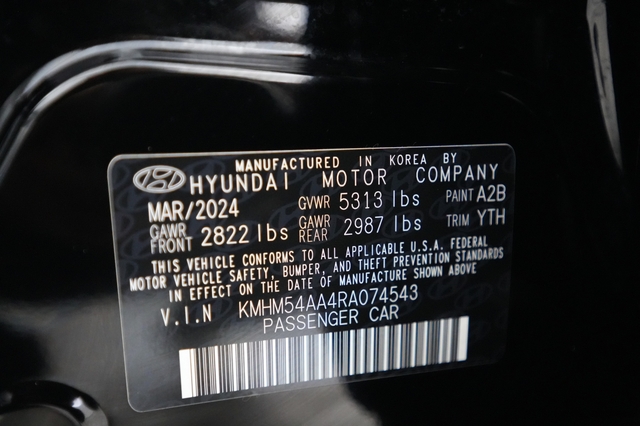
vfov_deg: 46.4
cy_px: 213
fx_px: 497
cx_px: 320
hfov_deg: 65.5
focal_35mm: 28
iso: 12800
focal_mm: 28
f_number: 2.8
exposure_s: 1/50
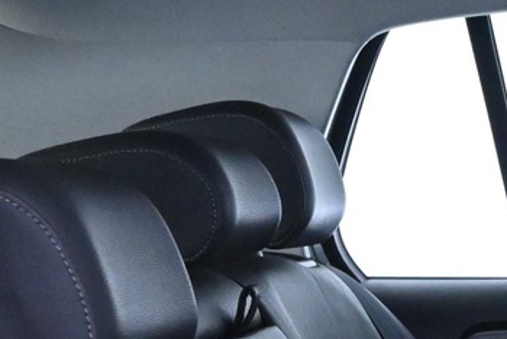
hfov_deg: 16.8
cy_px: 675
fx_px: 1565
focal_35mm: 111
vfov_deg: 11.2
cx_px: 747
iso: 6400
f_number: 4.5
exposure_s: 1/50
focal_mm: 16
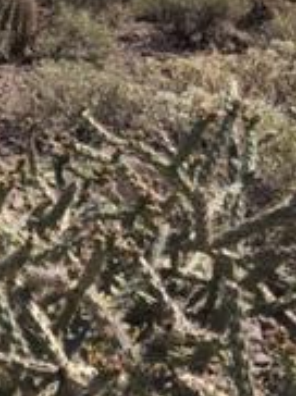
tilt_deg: -5.7
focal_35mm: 102
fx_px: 1166
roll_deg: -0.6
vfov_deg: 18.8
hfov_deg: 13.2
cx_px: -224
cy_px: 15
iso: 32
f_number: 2.2
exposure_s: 1/2083
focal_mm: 4.15
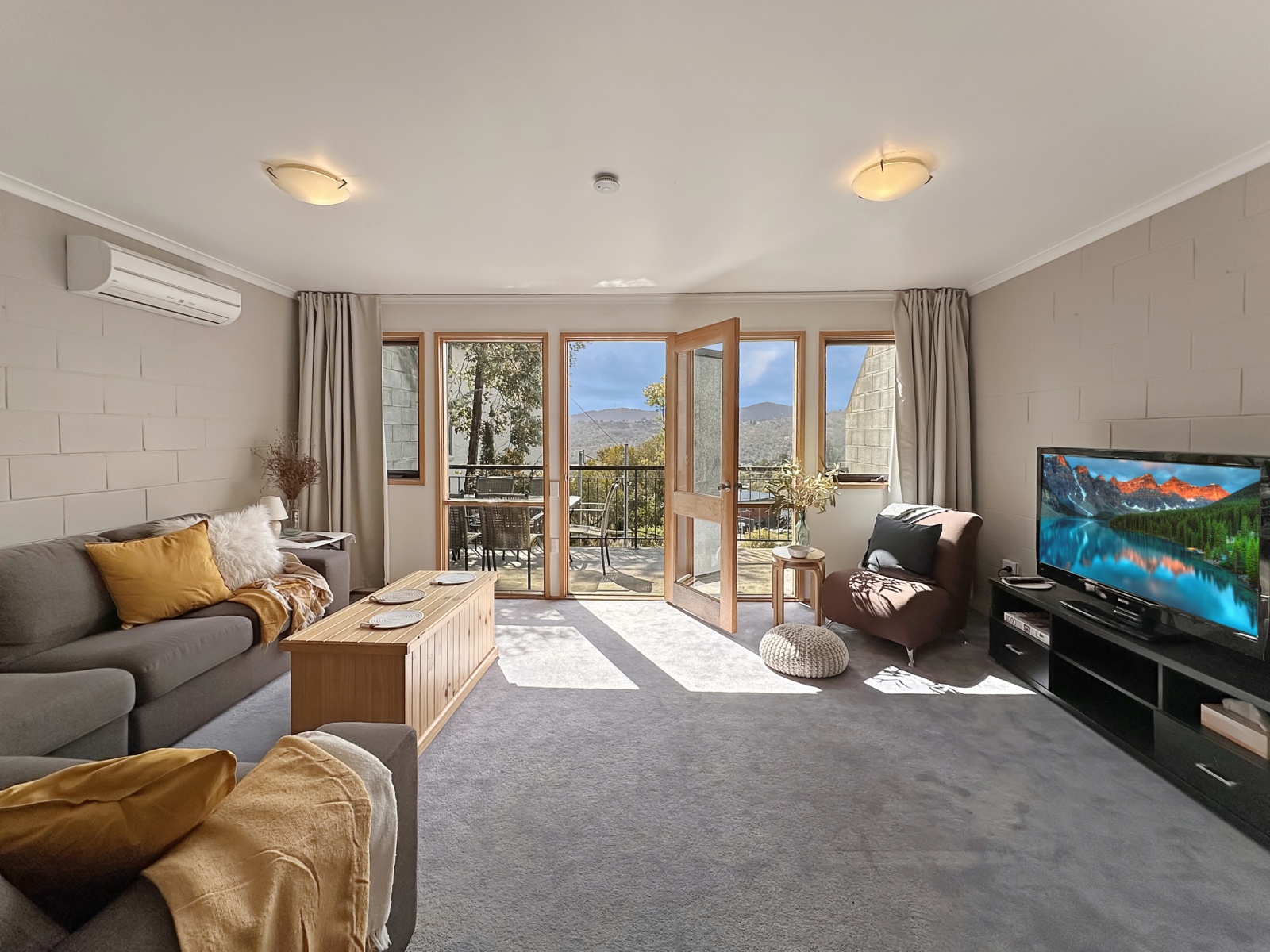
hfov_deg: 102.1
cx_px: 635
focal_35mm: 14
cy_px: 476
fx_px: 514
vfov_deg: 85.7
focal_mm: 2.22
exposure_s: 1/640
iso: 40
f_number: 2.2
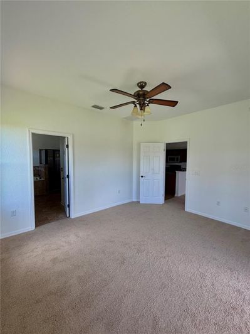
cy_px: 167
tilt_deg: -3.3
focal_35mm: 14
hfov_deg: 85.7
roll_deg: -0.8
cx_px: 125
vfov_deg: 102.1
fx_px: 135
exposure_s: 1/121
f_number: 2.2
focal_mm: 2.22
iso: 100
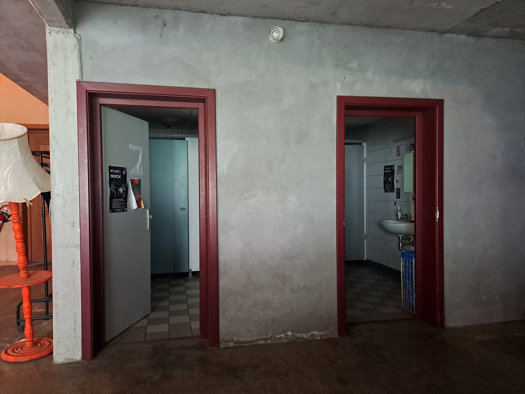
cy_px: 197
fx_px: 379
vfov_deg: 54.9
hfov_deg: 69.4
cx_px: 262
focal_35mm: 25
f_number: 1.8
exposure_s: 1/20
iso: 640
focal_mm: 4.65
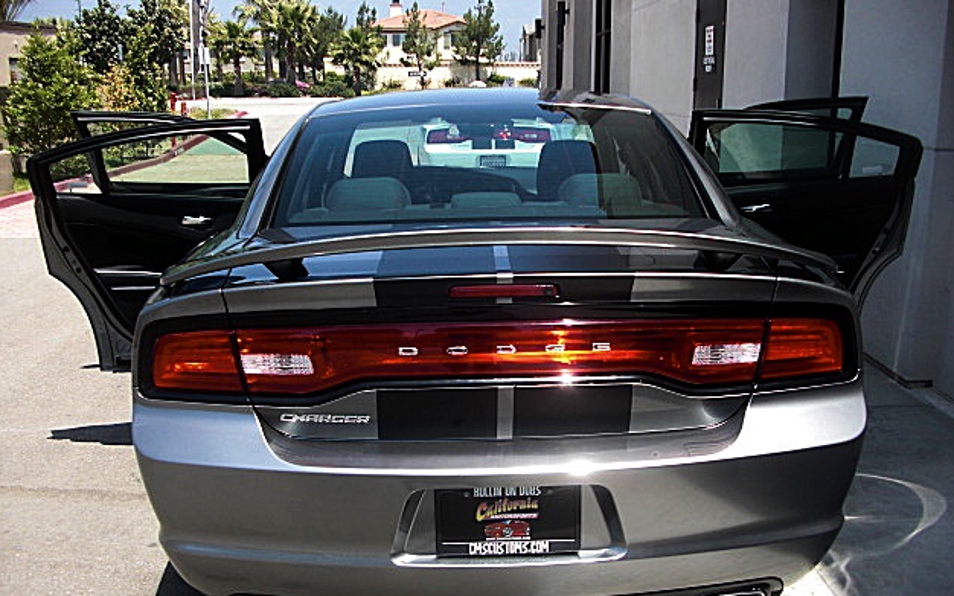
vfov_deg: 32.7
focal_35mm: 39
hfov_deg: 50.4
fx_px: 1014
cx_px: 485
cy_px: 341
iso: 50
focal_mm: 6.3
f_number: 2.8
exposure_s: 1/500
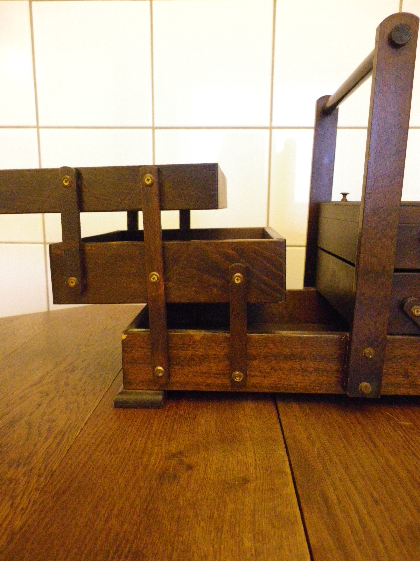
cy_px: 280
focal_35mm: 28
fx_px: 453
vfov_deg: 63.4
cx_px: 210
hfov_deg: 49.7
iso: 800
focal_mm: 4.9
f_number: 2.6
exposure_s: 1/20
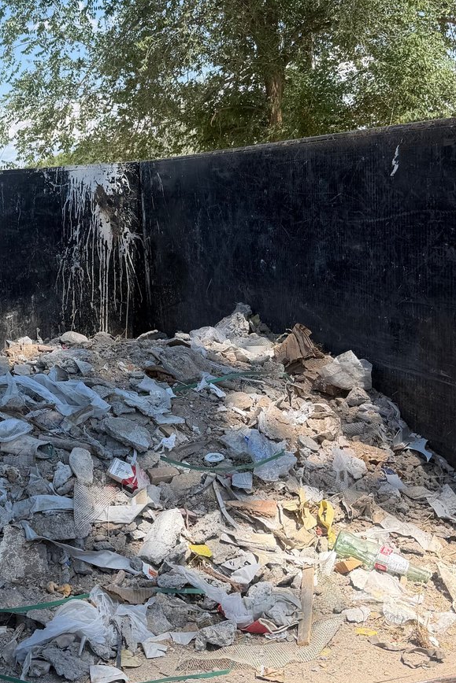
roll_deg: +1.9
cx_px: 43
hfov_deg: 28.1
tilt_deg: -6.4
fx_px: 874
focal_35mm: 46
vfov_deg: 42.7
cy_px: 310
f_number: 1.78
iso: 80
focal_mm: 6.76
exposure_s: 1/2525
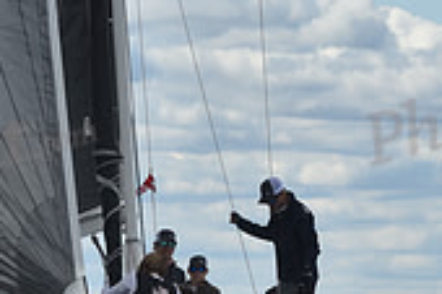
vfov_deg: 2.0
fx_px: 8365
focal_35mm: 682
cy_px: 269
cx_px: 234
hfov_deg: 3.0
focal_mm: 200
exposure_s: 1/800
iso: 250
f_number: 11
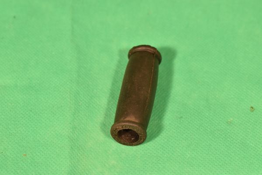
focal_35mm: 78
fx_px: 568
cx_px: 131
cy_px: 88
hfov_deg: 26.0
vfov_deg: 17.5
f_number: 8
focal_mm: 52
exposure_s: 1/80
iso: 500
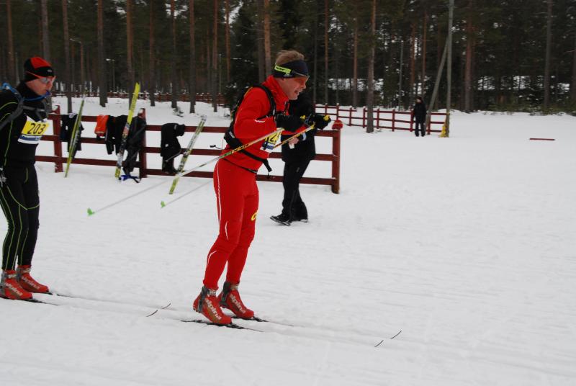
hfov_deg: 36.8
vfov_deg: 25.1
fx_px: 865
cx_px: 288
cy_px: 193
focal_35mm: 54
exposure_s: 1/500
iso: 800
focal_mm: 36
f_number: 11
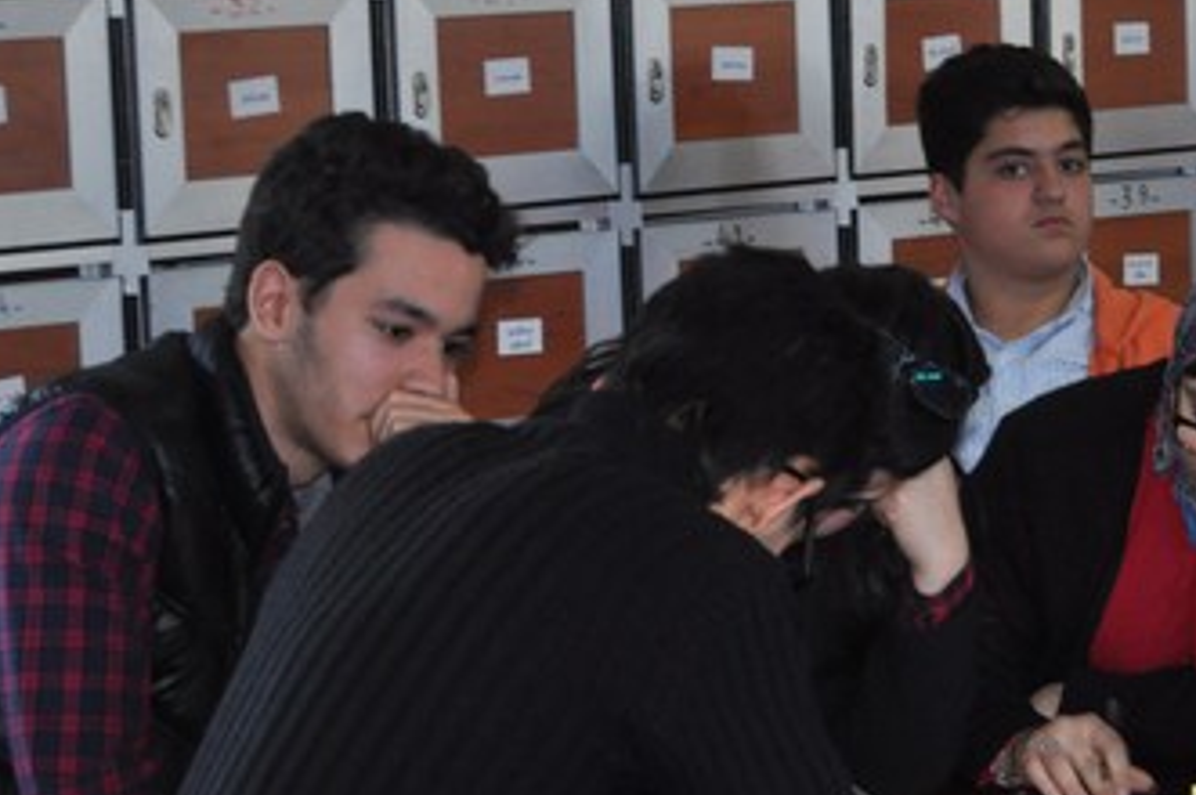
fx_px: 5012
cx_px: 1145
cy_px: 464
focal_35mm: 151
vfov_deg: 9.1
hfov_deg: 13.5
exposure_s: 1/60
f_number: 5.6
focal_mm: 52
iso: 800
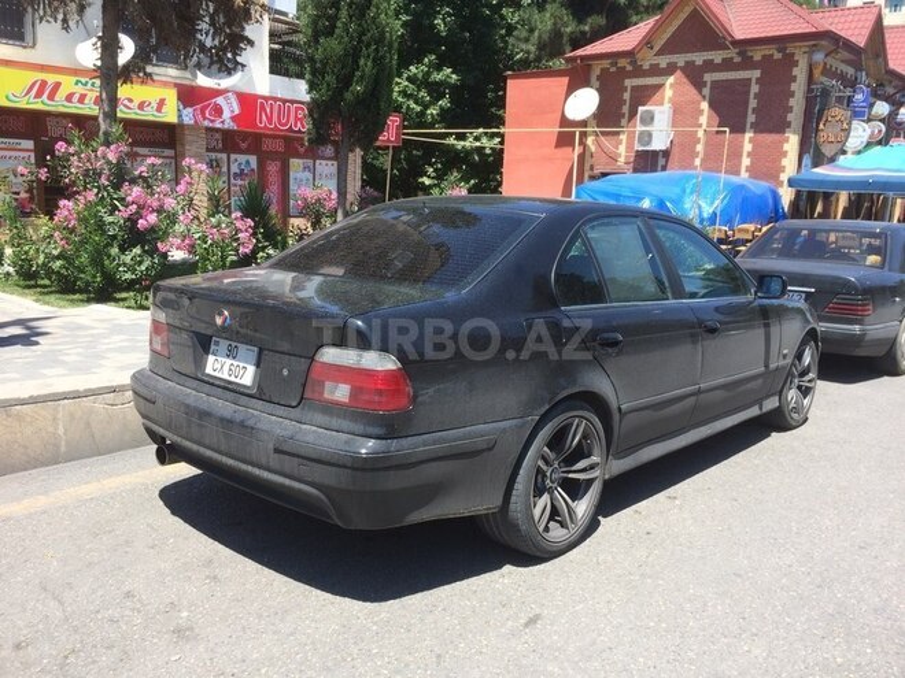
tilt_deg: -11.6
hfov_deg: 61.7
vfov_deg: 48.2
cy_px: 339
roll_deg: -2.1
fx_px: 758
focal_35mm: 29
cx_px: 452
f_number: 2.2
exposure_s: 1/933
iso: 32
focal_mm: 4.15
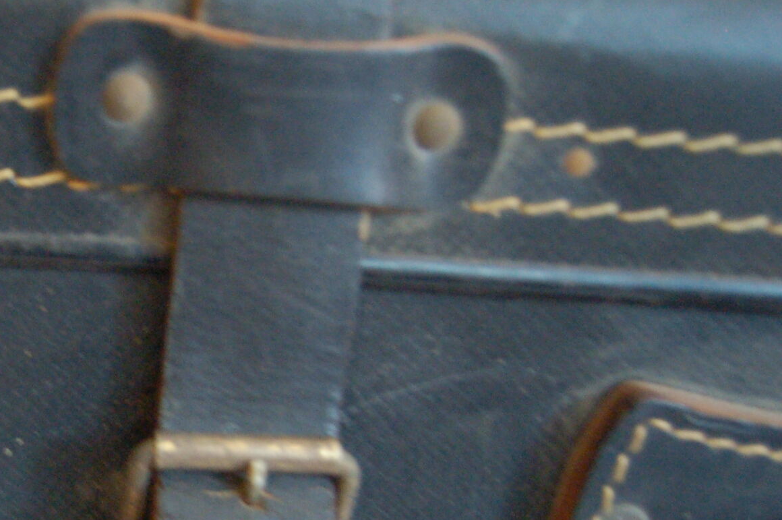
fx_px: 1519
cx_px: -59
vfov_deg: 19.2
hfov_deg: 26.7
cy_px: 426
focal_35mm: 70
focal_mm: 18
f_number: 3.5
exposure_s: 1/15
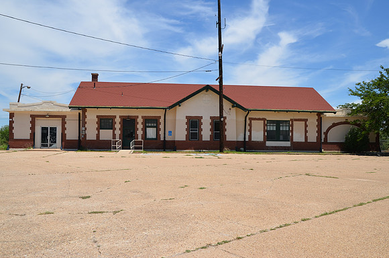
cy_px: 129
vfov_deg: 41.5
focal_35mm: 32
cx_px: 194
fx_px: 340
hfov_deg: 59.6
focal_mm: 21
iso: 100
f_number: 9
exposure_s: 1/320
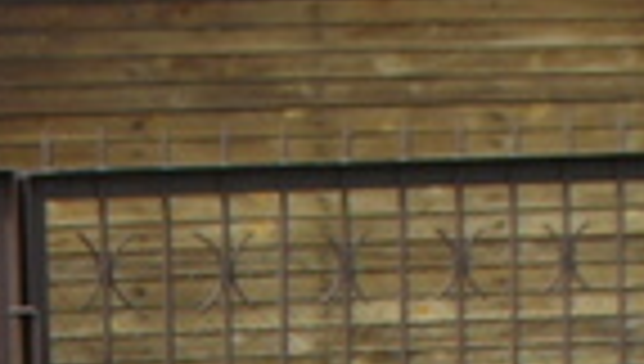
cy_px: 1155
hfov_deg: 9.8
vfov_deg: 5.3
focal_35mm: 214
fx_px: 3660
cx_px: -266
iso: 64
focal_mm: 6.1
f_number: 2.8
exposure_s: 1/250
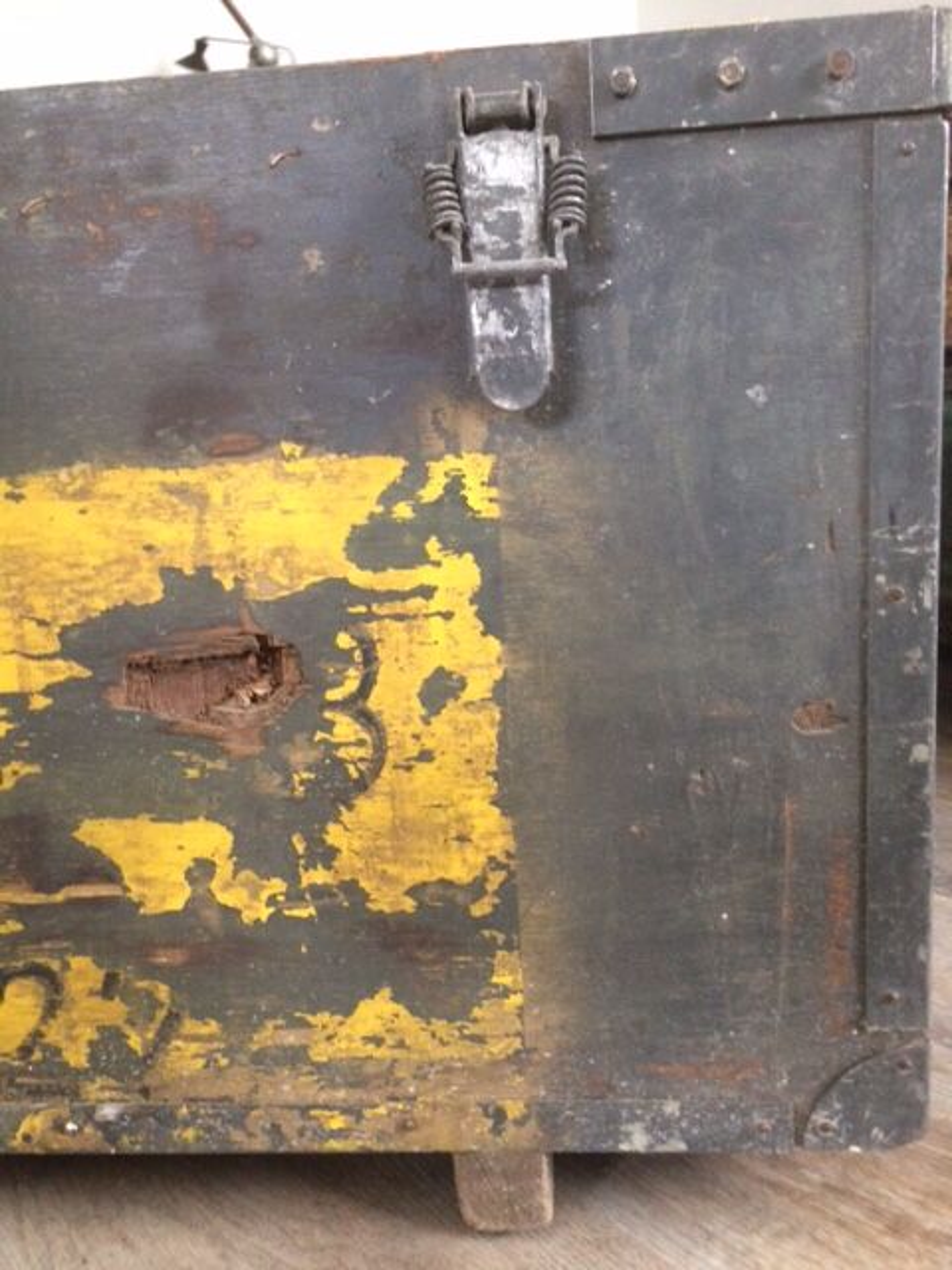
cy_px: 635
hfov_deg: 48.2
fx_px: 1063
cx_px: 476
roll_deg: +4.1
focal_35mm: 29
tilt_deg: -12.5
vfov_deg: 61.7
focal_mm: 4.15
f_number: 2.2
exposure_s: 1/17
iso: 320
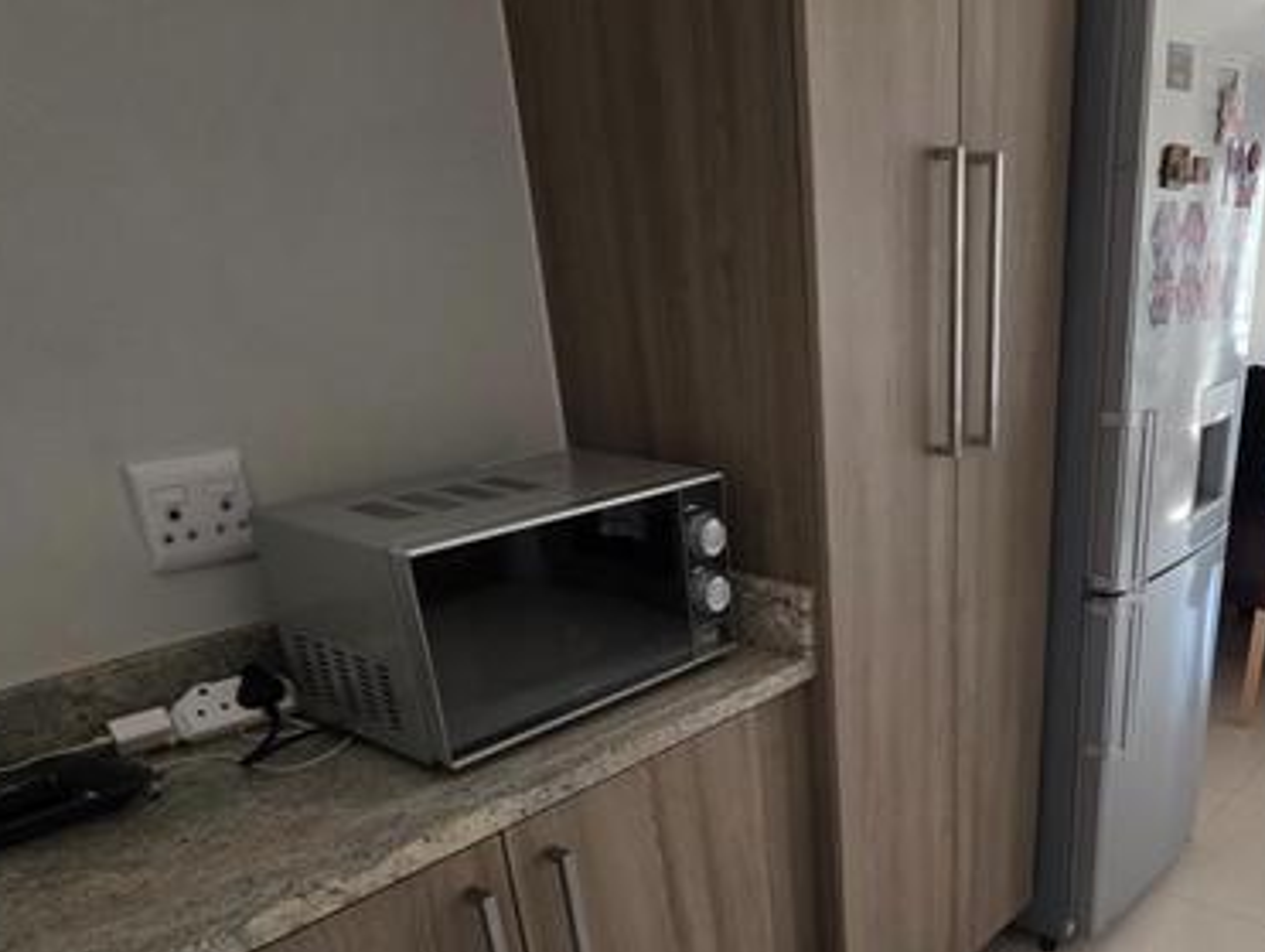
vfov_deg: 46.9
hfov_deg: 60.3
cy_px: 775
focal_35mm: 28
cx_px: 934
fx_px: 1024
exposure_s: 1/100
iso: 100
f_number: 1.9
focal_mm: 2.2
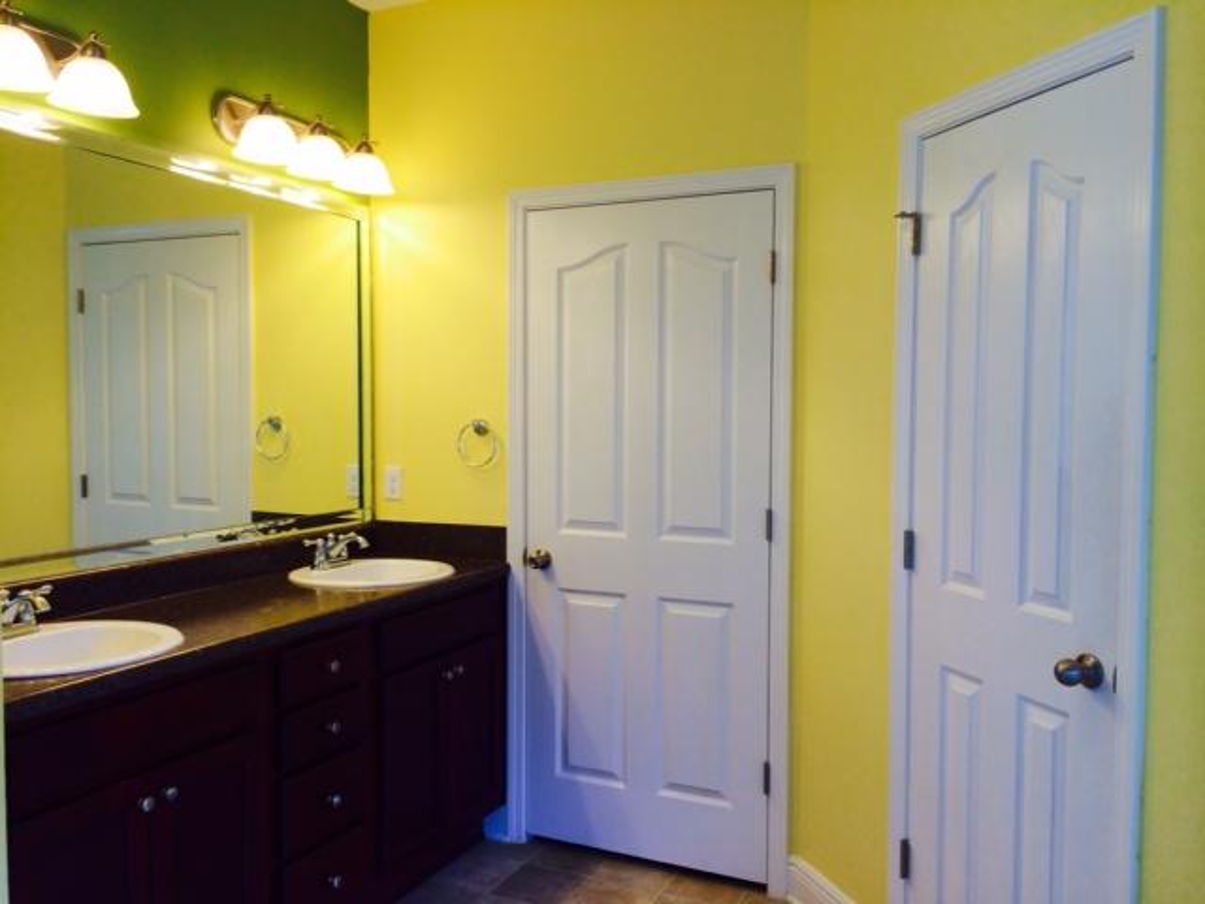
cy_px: 452
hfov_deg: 60.0
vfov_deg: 46.8
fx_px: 1044
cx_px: 602
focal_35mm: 30
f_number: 2.2
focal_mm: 4.12
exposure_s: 1/65
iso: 32
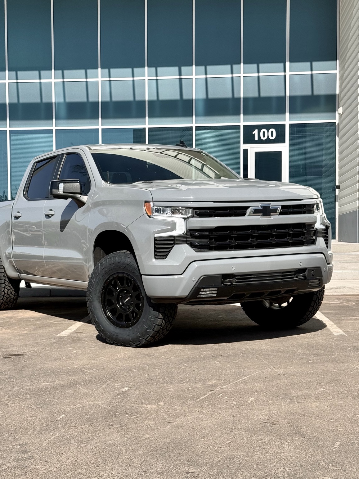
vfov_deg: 34.3
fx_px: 774
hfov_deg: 26.1
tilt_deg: -2.0
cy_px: 265
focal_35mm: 56
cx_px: 155
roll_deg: +0.4
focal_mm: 6.76
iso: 64
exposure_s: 1/5208
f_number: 1.78
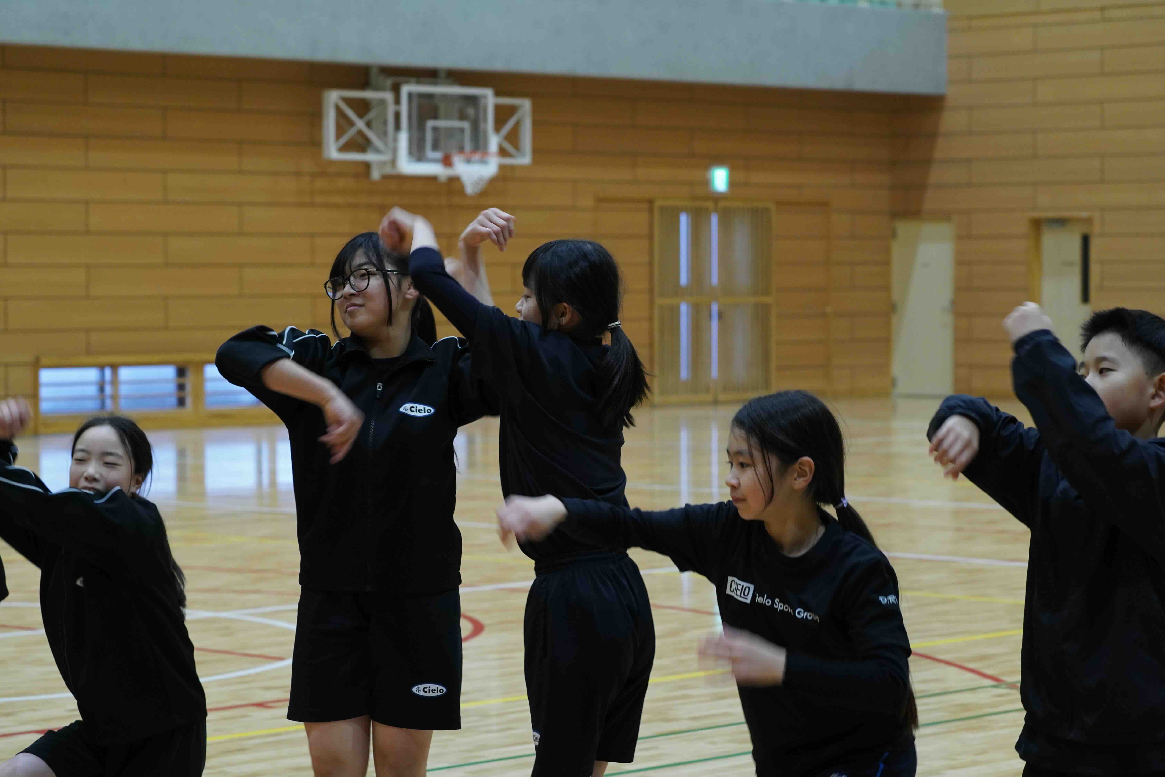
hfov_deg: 20.2
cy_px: 389
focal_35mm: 101
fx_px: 3268
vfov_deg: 13.6
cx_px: 579
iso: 3200
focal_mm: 100
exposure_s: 1/125
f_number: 6.3
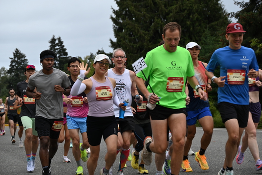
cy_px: 88
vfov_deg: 15.0
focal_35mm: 91
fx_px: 662
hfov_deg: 22.4
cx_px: 131
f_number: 6.3
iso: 400
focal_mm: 91
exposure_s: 1/250
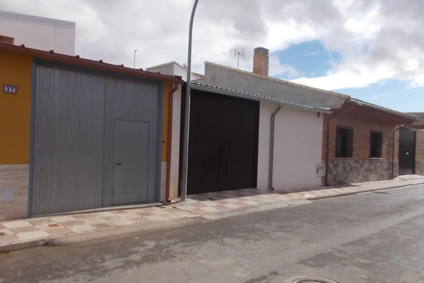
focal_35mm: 28
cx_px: 205
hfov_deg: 65.4
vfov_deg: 46.4
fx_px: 330
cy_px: 144
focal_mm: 4.6
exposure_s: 1/250
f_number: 8
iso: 80
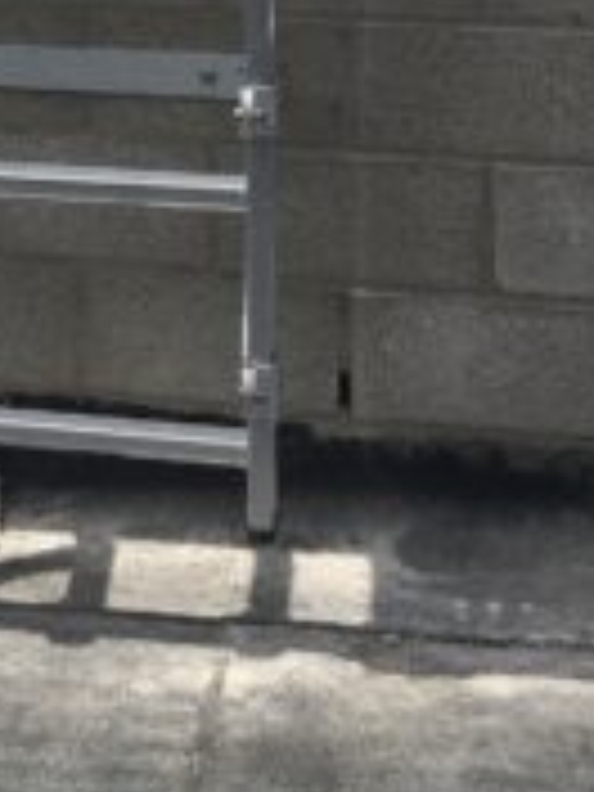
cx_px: -128
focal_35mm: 89
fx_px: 2036
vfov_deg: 19.8
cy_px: -306
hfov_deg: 15.9
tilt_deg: +0.7
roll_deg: -1.1
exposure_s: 1/3344
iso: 25
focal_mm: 4.15
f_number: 2.2
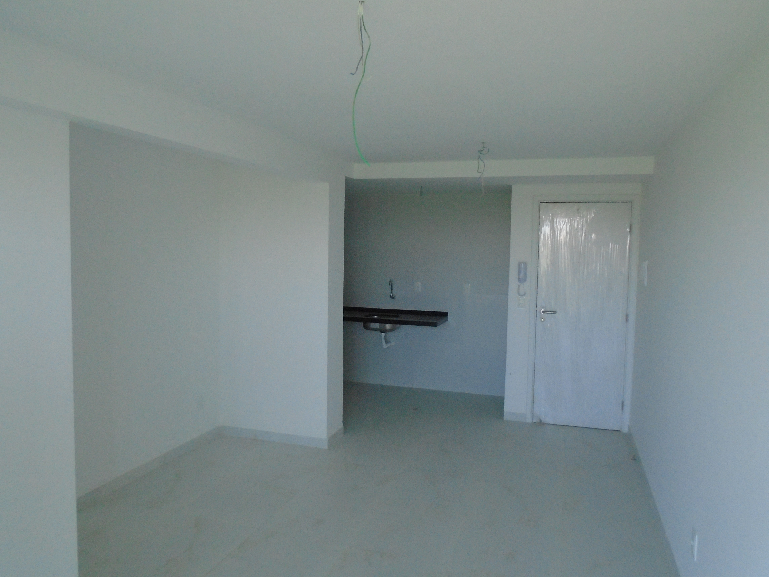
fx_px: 578
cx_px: 384
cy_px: 288
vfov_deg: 53.1
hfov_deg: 67.3
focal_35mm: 26
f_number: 3.2
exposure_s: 1/200
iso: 400
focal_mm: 4.6
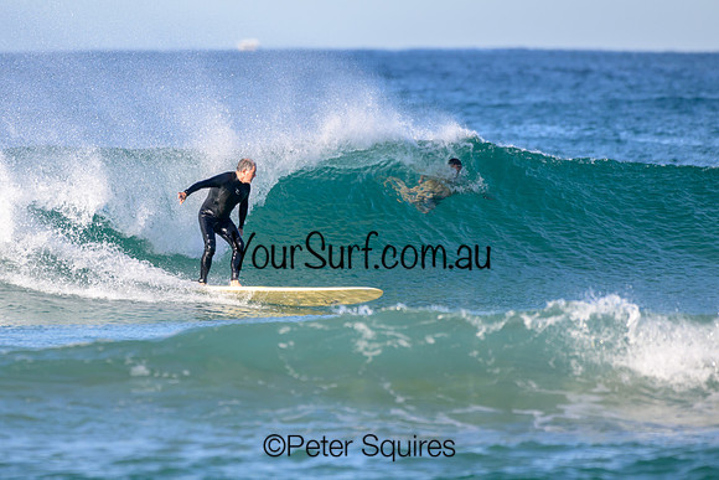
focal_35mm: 686
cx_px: 241
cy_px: 187
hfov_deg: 3.0
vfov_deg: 2.0
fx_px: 13705
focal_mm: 500
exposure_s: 1/2000
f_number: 5.6
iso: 280
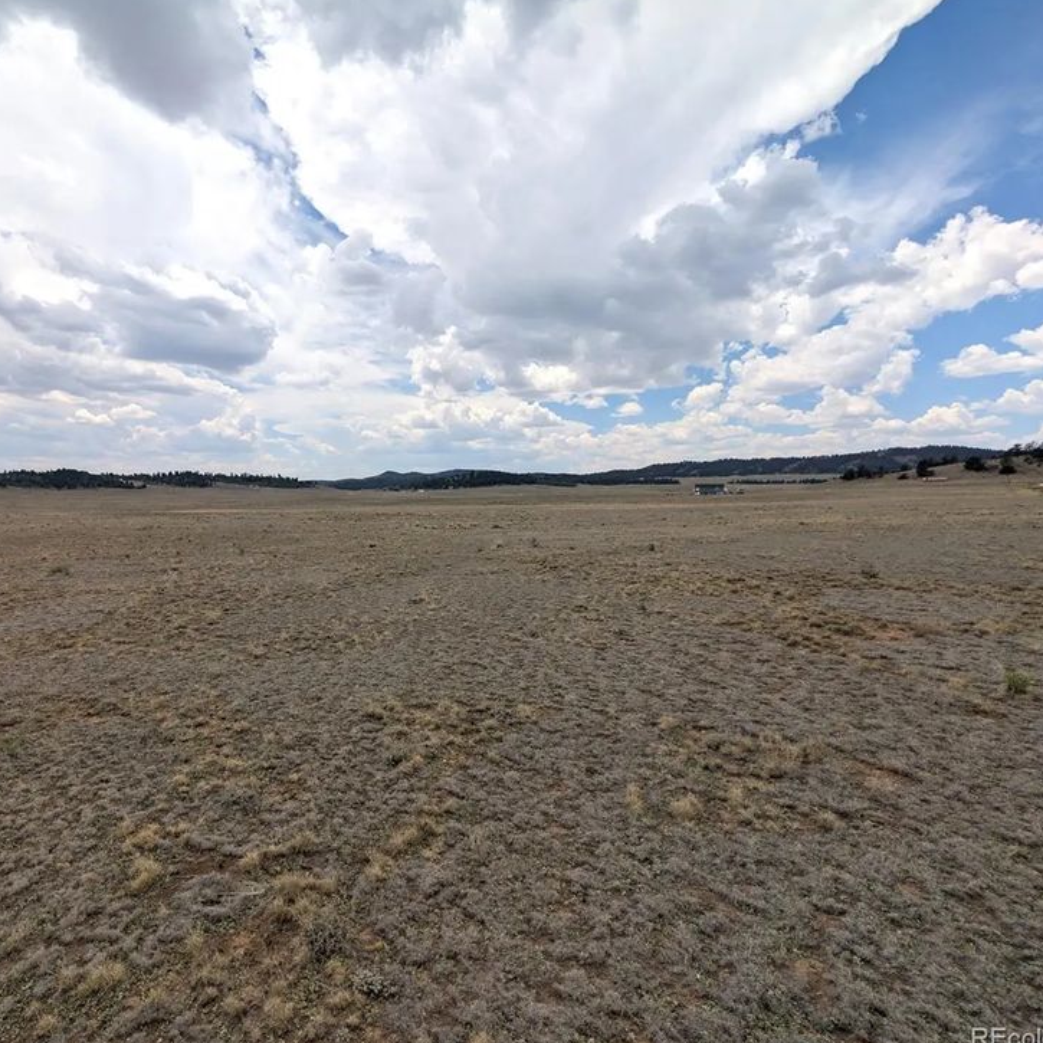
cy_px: 503
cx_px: 384
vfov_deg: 91.1
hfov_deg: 89.1
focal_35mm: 15
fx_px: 511
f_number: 1.7
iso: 51
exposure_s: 1/4255
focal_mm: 2.02
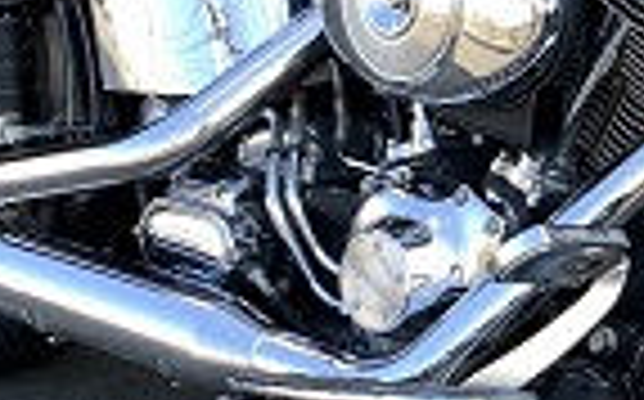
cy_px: 146
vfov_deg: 8.6
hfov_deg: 13.4
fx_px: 2665
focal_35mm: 152
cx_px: 761
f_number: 1.8
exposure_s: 1/289
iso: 16
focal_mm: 3
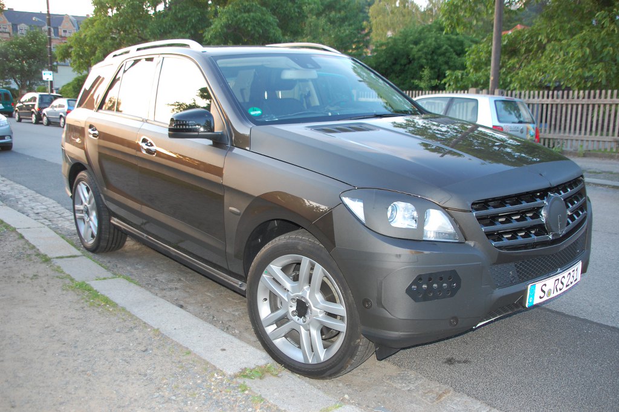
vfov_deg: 39.9
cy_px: 206
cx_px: 310
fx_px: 567
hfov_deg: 57.3
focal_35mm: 33
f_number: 4
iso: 400
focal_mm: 22
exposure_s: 1/60
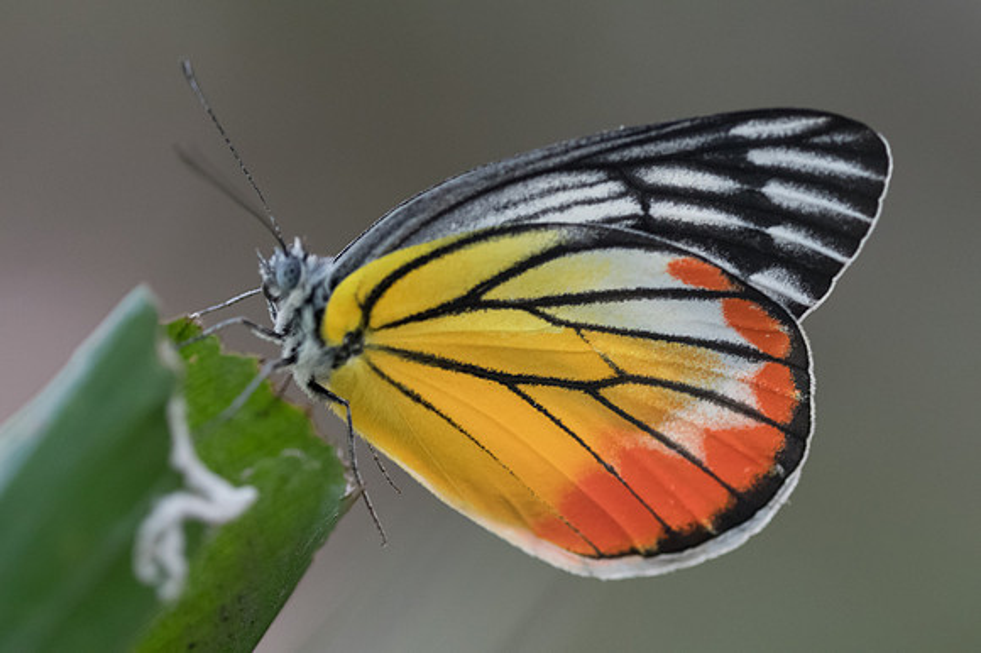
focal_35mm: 225
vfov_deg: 6.1
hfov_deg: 9.2
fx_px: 6128
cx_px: 490
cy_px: 326
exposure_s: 1/100
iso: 2000
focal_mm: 150
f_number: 4
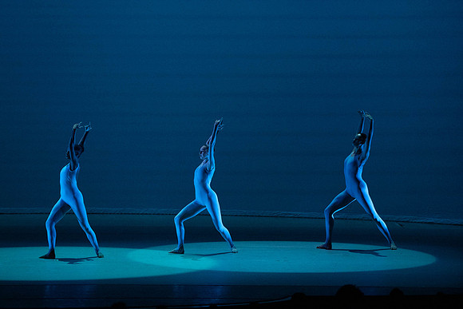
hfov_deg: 10.9
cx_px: 232
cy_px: 154
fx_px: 2431
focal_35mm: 189
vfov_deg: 7.3
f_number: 5.6
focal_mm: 189
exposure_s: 1/400
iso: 16000
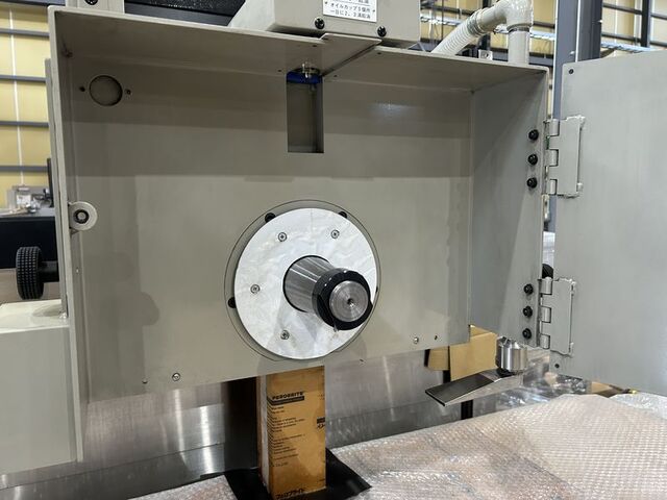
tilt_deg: -5.6
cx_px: 334
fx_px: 501
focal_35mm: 26
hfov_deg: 67.3
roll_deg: +0.4
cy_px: 250
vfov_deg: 53.1
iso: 250
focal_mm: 5.7
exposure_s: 1/60
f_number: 1.5
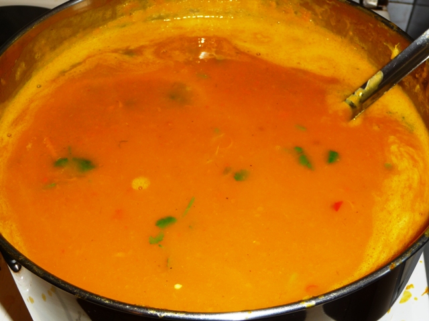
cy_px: 160
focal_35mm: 50
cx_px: 214
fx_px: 620
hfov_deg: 38.2
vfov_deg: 29.1
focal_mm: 8.5
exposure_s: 1/30
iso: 100
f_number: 4.2
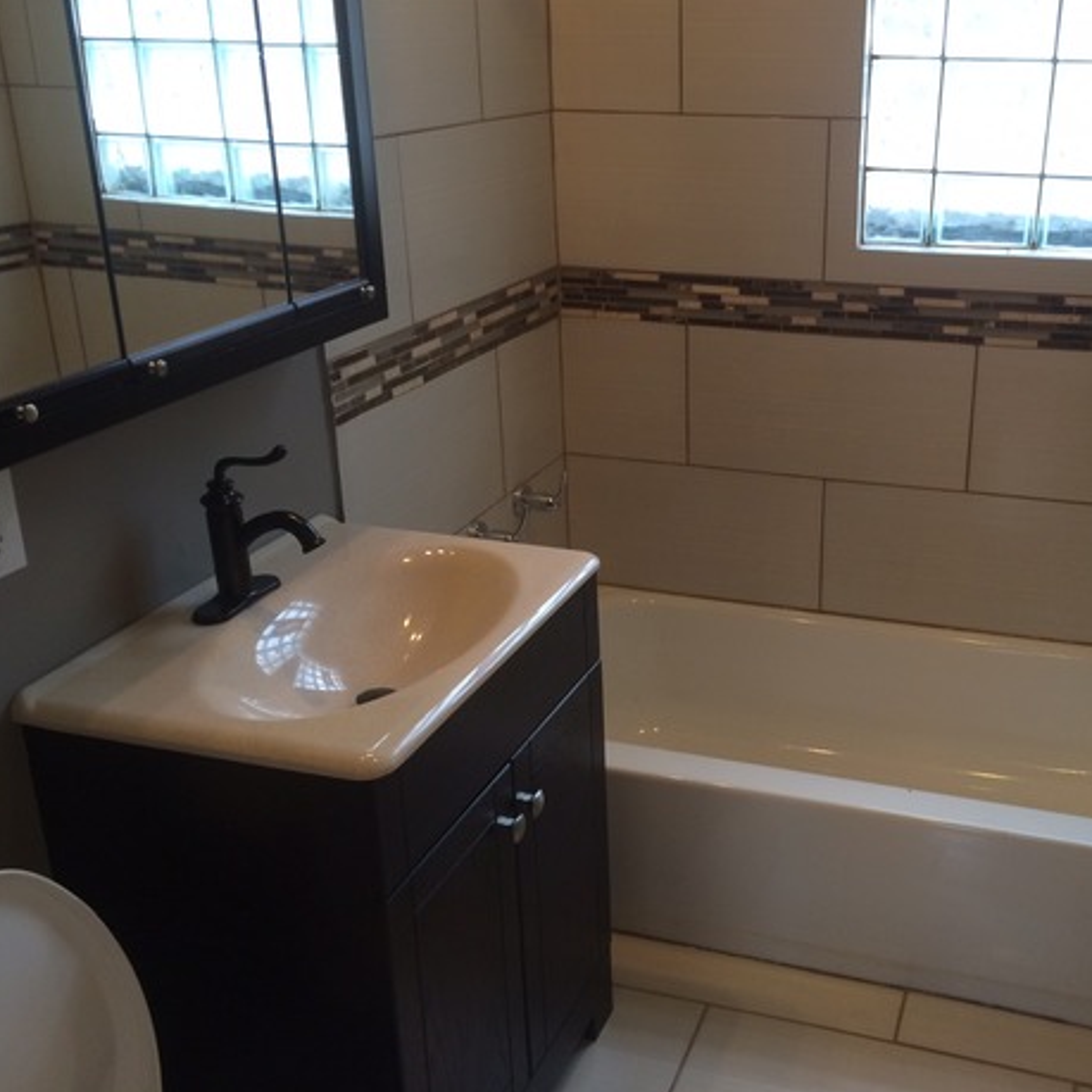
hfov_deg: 44.2
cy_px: 542
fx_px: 1321
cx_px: 733
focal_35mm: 37
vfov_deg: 44.9
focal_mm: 4.12
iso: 64
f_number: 2.2
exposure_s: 1/30
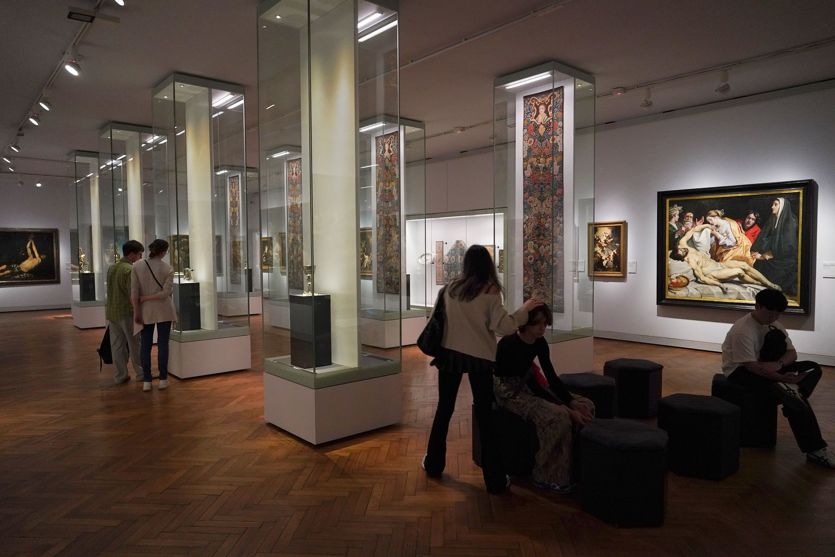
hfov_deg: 73.7
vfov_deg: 53.1
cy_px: 278
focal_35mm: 24
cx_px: 418
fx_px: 557
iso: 3200
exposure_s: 1/80
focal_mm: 24
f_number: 3.2
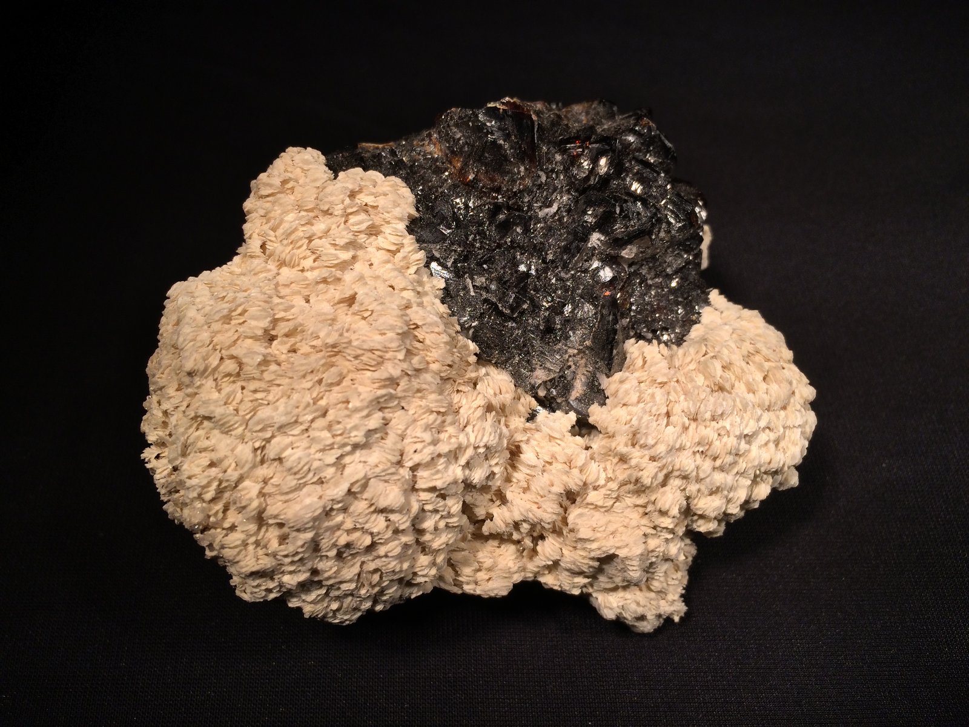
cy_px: 364
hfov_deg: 61.7
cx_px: 484
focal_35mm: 29
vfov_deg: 48.2
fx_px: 812
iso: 32
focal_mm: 4.15
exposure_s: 1/483
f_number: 2.2
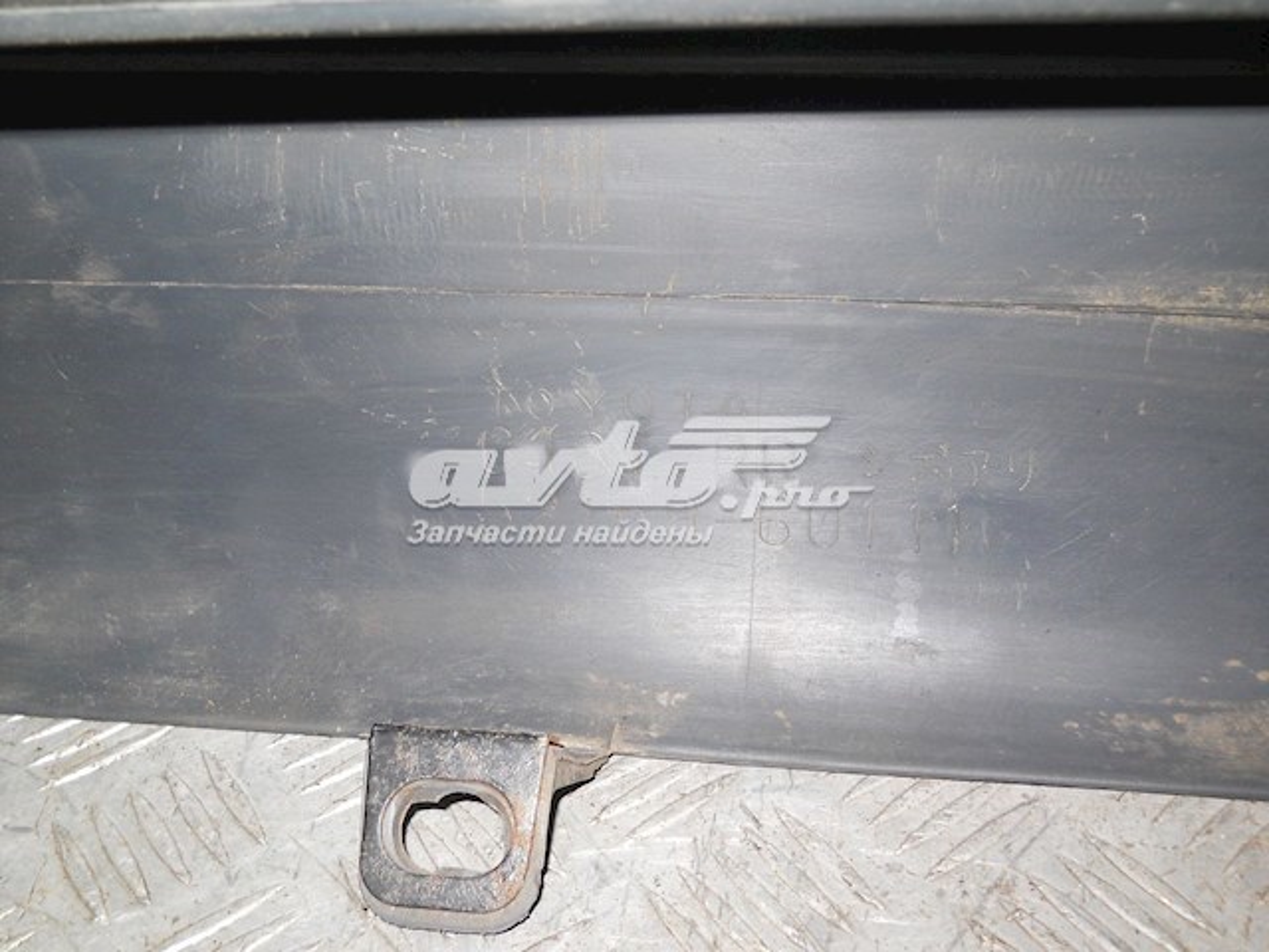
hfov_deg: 45.8
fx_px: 1503
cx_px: 634
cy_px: 476
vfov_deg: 35.1
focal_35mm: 41
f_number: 5.5
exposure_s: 1/30
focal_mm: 6.72
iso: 100
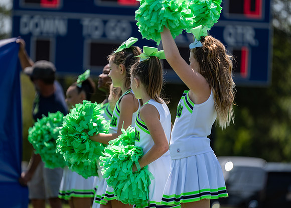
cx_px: 125
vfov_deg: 6.3
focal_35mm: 230
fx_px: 1898
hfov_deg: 8.8
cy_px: 109
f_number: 2.8
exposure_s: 1/1250
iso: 100
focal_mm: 200
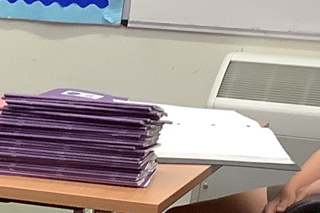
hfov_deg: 11.2
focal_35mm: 166
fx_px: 1476
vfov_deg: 7.8
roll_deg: -0.8
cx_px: -321
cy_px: 479
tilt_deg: -24.3
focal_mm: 3.3
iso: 250
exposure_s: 1/50
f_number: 2.4
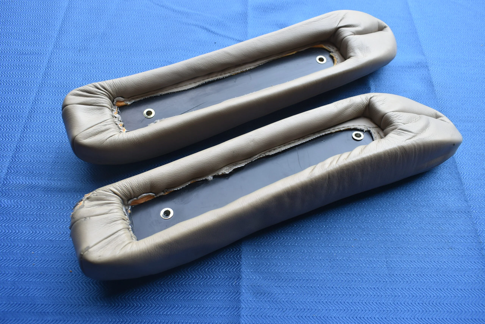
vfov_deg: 48.0
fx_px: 364
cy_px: 162
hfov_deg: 67.3
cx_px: 242
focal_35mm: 27
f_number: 5.6
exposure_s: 1/125
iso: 200
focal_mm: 18
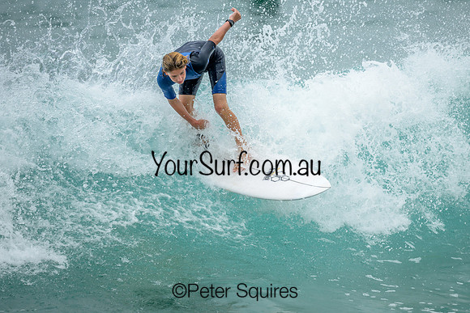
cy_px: 144
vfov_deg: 1.6
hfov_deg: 2.4
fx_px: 11304
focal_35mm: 866
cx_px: 254
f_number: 6.3
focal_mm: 800
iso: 220
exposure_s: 1/2000
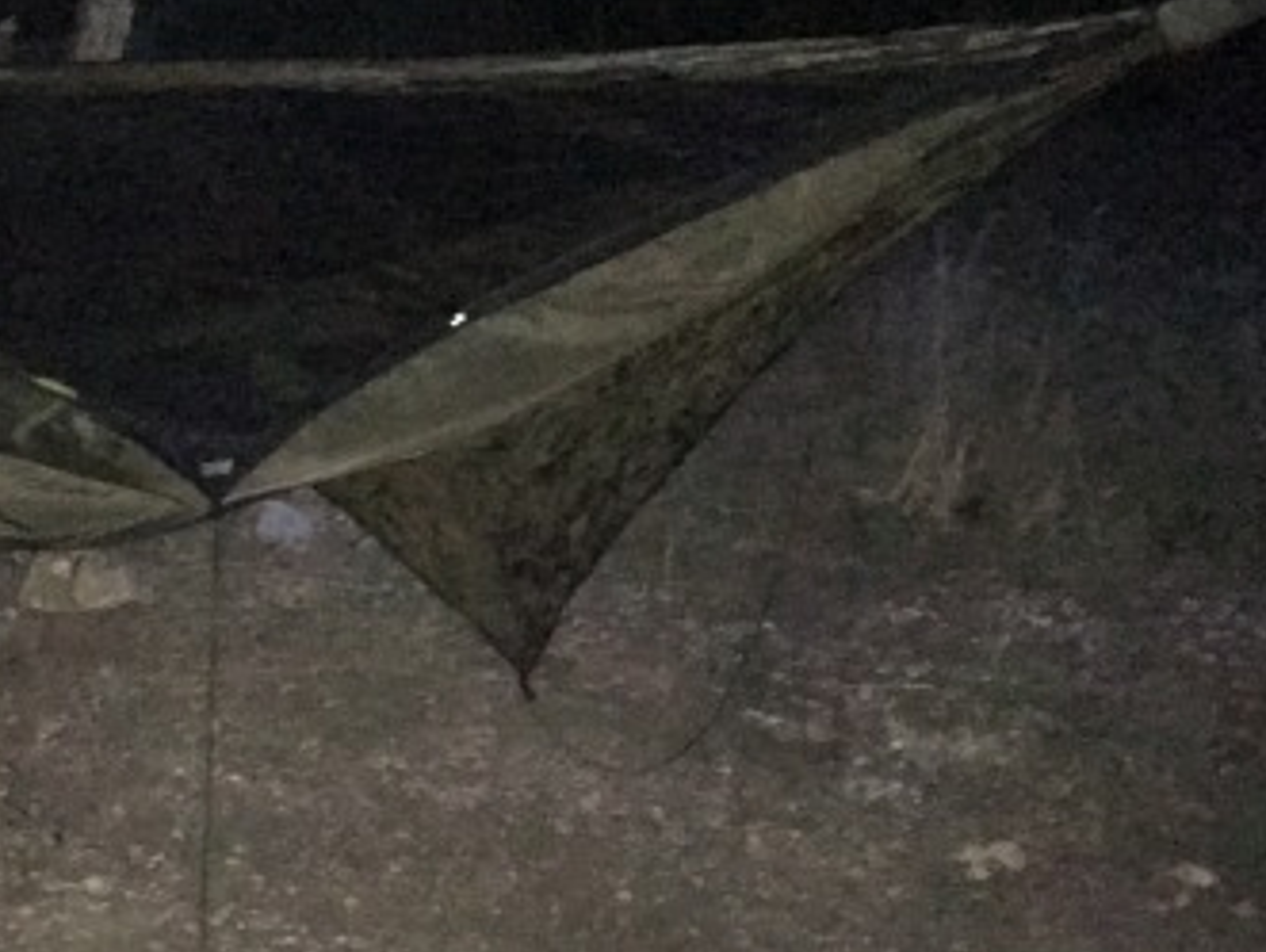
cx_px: 134
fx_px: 2563
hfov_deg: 26.8
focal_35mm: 70
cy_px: 306
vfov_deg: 21.0
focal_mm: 4.15
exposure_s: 1/16
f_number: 2.2
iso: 2000
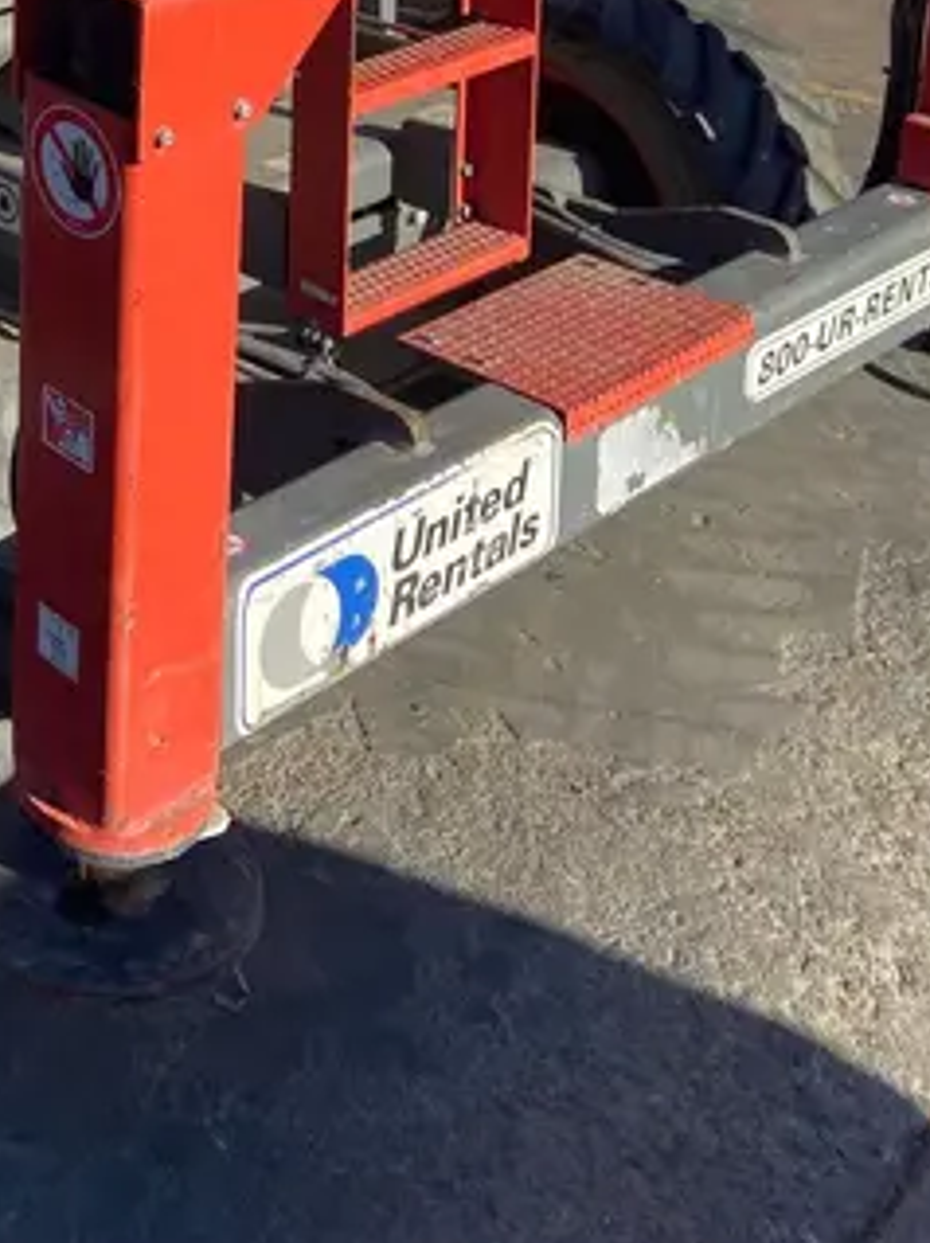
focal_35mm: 60
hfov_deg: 23.1
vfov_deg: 28.7
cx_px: -63
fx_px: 2152
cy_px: -174
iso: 32
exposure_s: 1/1898
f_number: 1.8
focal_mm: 4.25
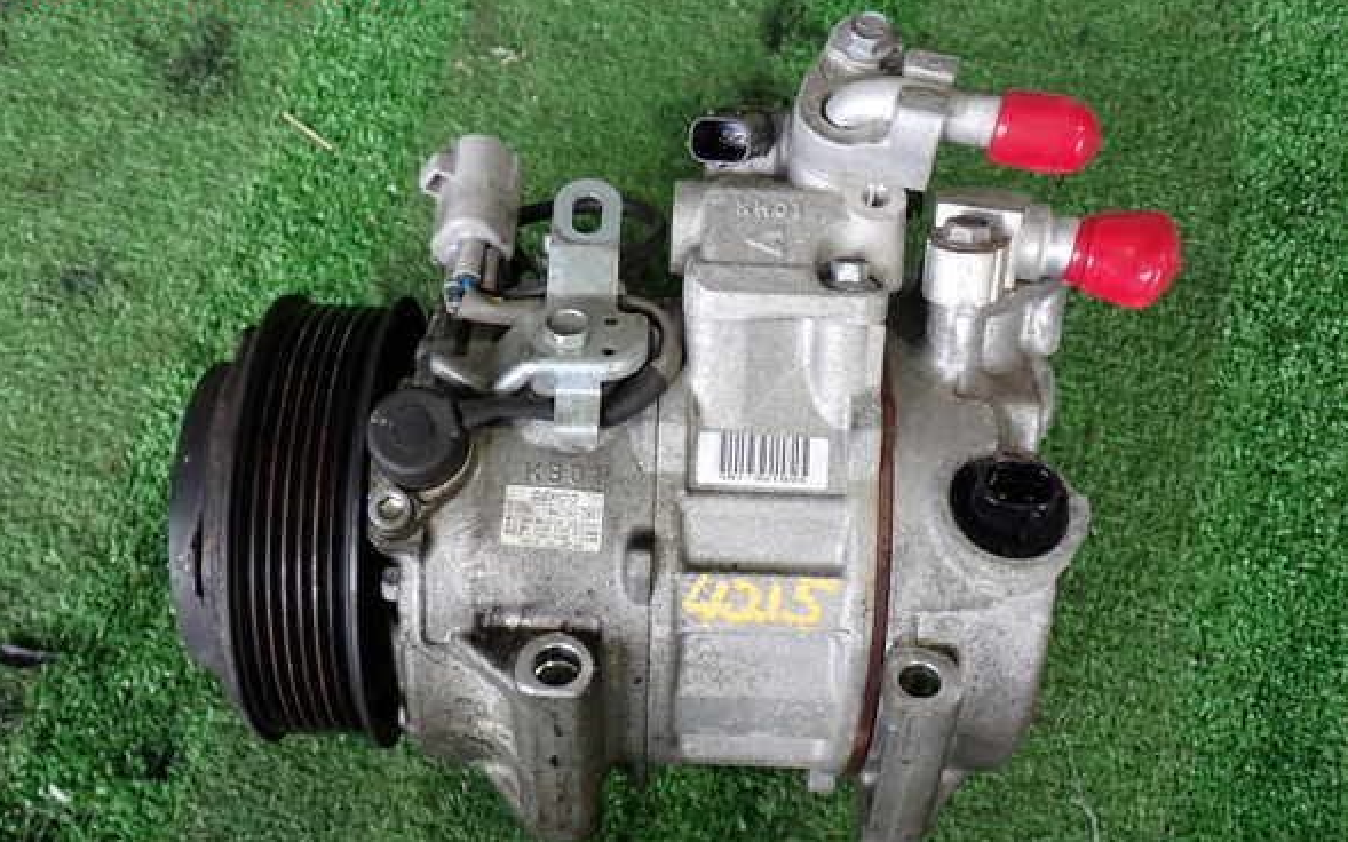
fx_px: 1506
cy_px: 464
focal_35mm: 41
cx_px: 673
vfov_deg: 31.2
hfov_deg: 48.2
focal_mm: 6.83
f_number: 2.7
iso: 200
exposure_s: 1/60
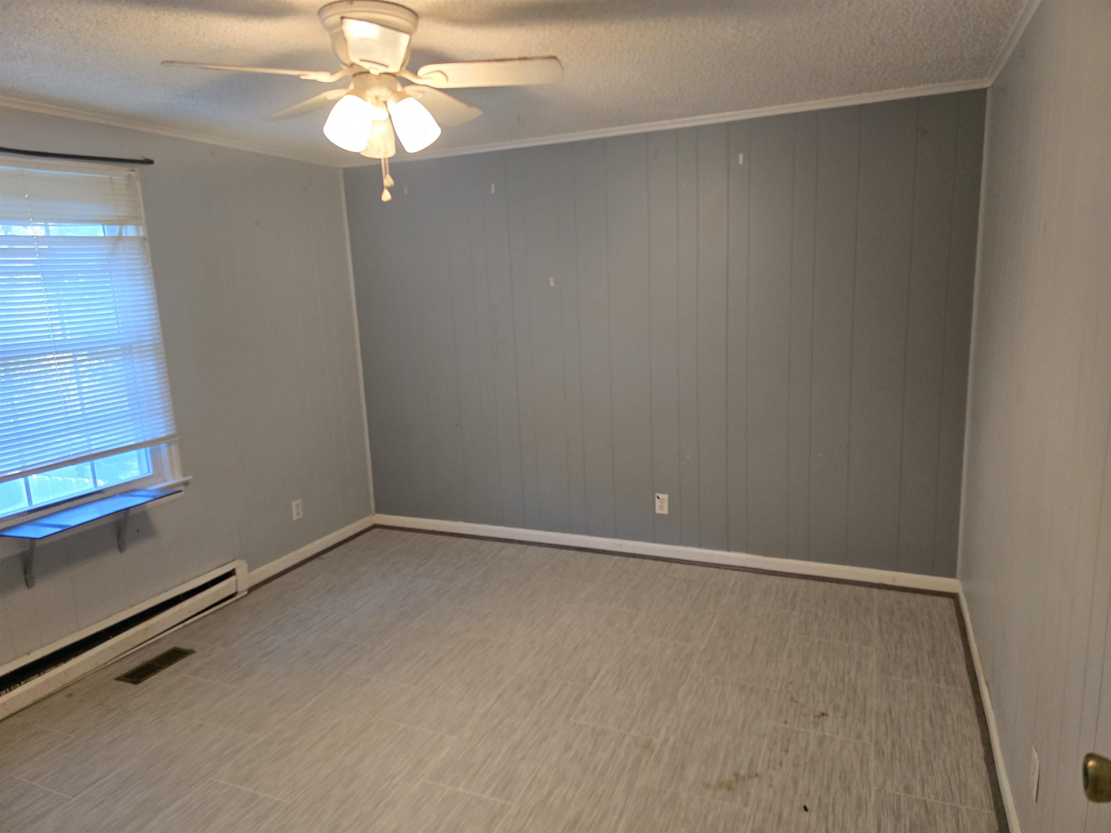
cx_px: 556
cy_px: 416
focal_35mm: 23
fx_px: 738
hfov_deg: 73.9
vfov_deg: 58.9
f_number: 1.7
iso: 800
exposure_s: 1/120
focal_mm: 6.3
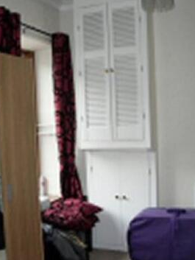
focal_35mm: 47
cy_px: 133
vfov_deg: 40.4
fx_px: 353
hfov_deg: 30.9
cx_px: 99
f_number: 2.8
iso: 79
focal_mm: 7.8
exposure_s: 1/32
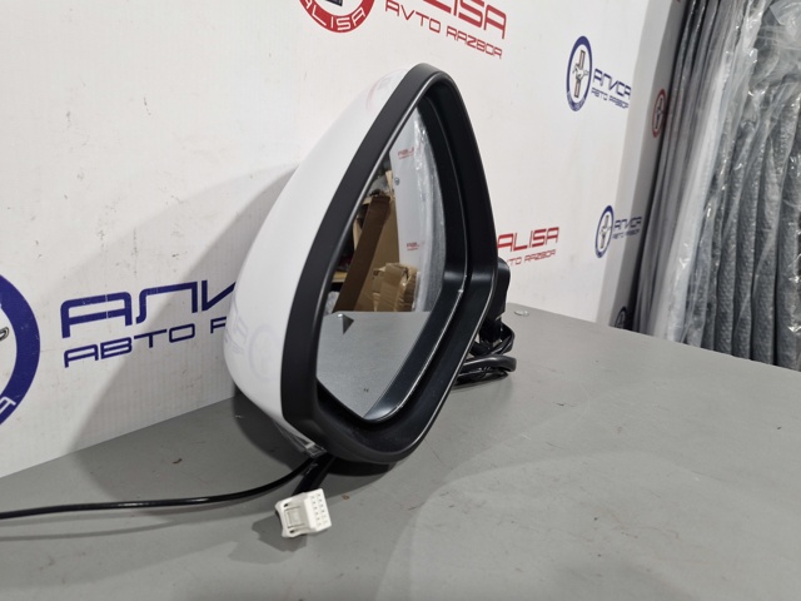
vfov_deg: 58.9
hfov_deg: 73.9
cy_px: 300
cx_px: 400
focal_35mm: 23
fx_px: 532
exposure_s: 1/51
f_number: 1.8
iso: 125
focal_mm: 5.54
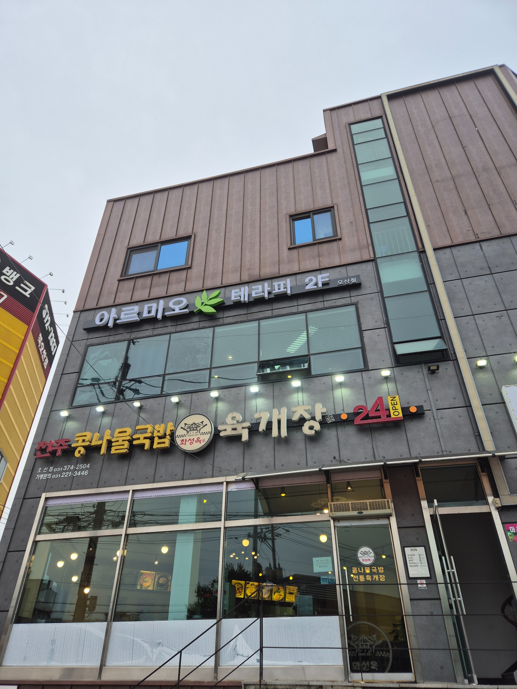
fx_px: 458
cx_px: 258
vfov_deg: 73.9
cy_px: 344
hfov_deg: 58.9
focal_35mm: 23
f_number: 1.8
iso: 25
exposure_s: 1/250
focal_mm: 5.4
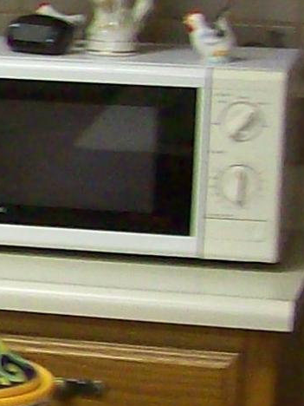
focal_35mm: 231
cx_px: -798
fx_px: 2705
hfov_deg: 5.7
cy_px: 213
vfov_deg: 8.6
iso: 160
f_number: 2.7
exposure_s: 1/12.5
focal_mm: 6
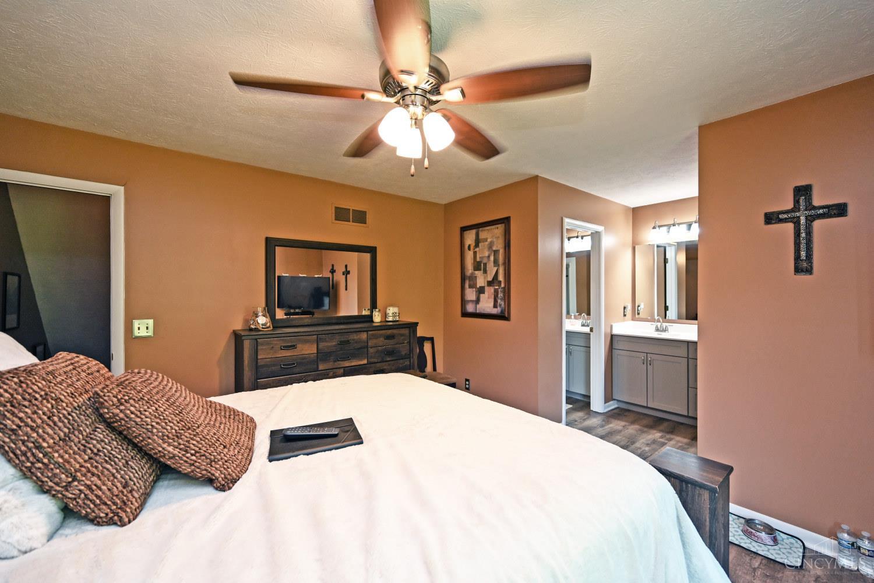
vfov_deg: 81.2
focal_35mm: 14
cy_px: 292
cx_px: 437
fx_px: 340
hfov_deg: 104.3
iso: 400
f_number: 4
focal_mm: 14
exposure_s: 1/60
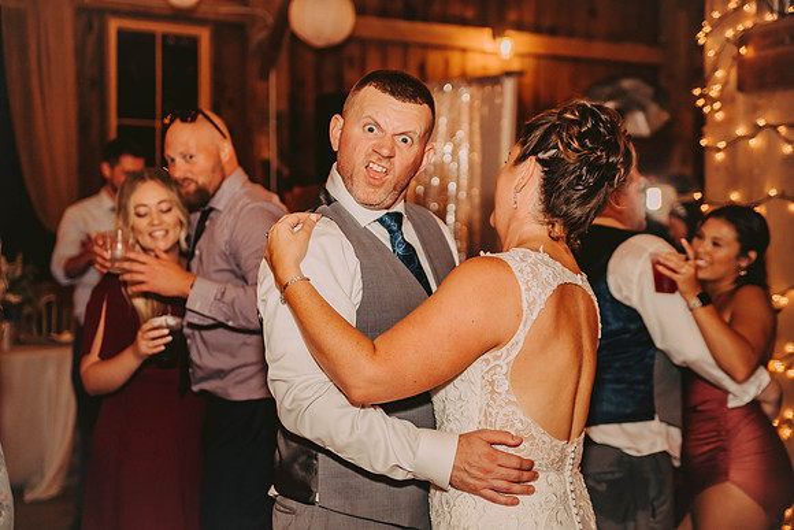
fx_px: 1213
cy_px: 265
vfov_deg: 24.6
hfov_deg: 36.2
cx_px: 397
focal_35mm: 55
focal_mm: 55
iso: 1000
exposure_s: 1/160
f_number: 2.8
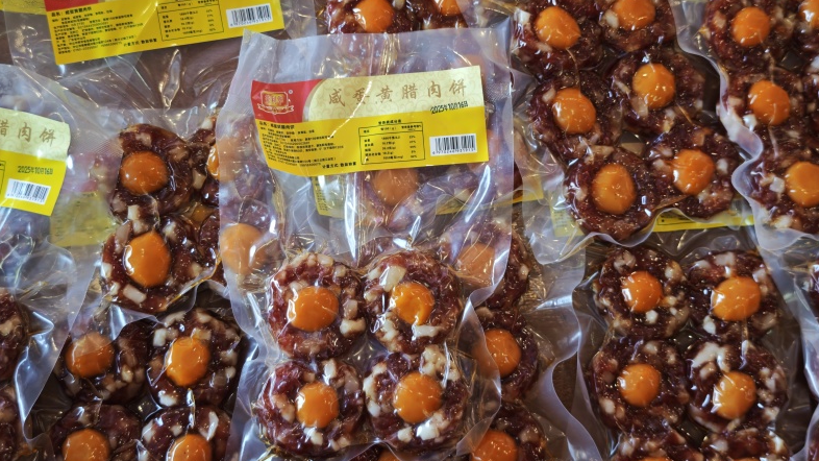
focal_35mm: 51
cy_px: 186
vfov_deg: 23.5
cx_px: 405
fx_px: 1107
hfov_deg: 40.6
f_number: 1.63
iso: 400
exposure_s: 1/100
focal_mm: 8.72
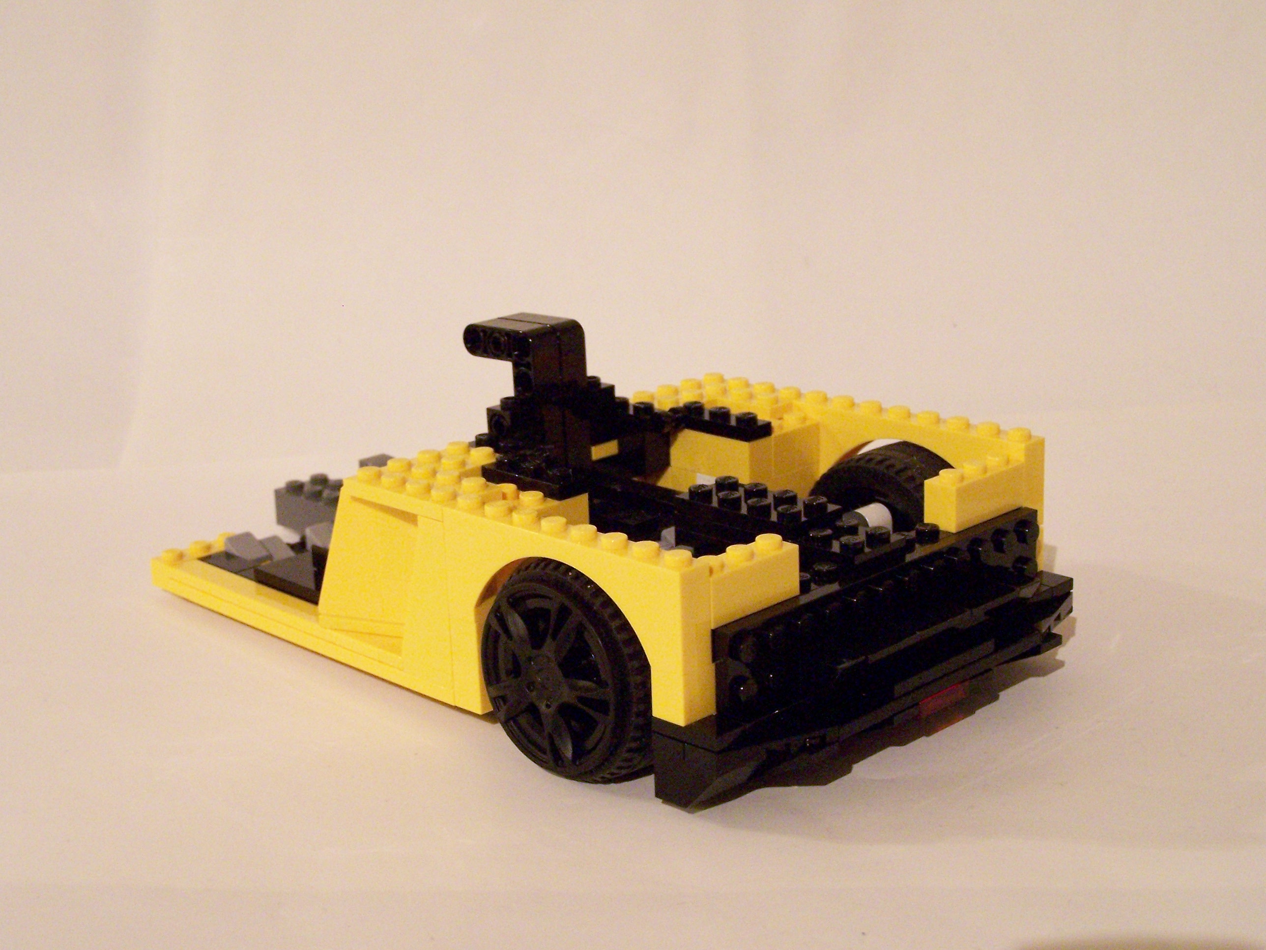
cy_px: 475
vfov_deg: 24.8
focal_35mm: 59
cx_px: 633
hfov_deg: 32.7
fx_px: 2158
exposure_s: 1/8
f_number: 3.1
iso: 400
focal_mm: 9.8
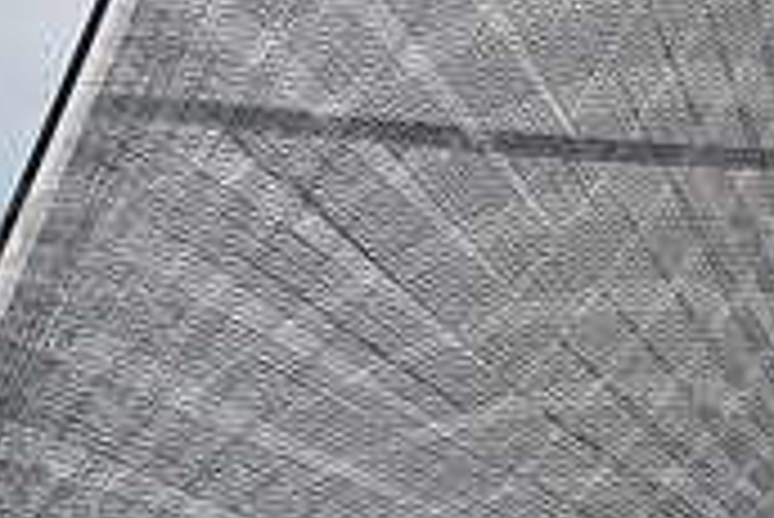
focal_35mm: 236
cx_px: 410
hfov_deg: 8.7
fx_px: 5078
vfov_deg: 5.8
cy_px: 858
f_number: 3.2
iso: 640
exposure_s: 1/640
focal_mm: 70
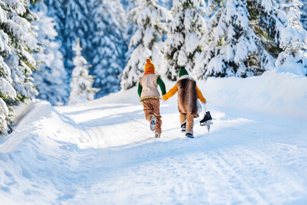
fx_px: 1152
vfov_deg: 10.2
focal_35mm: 135
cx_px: 154
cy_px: 102
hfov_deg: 15.2
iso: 125
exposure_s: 1/2500
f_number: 2.5
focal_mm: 135
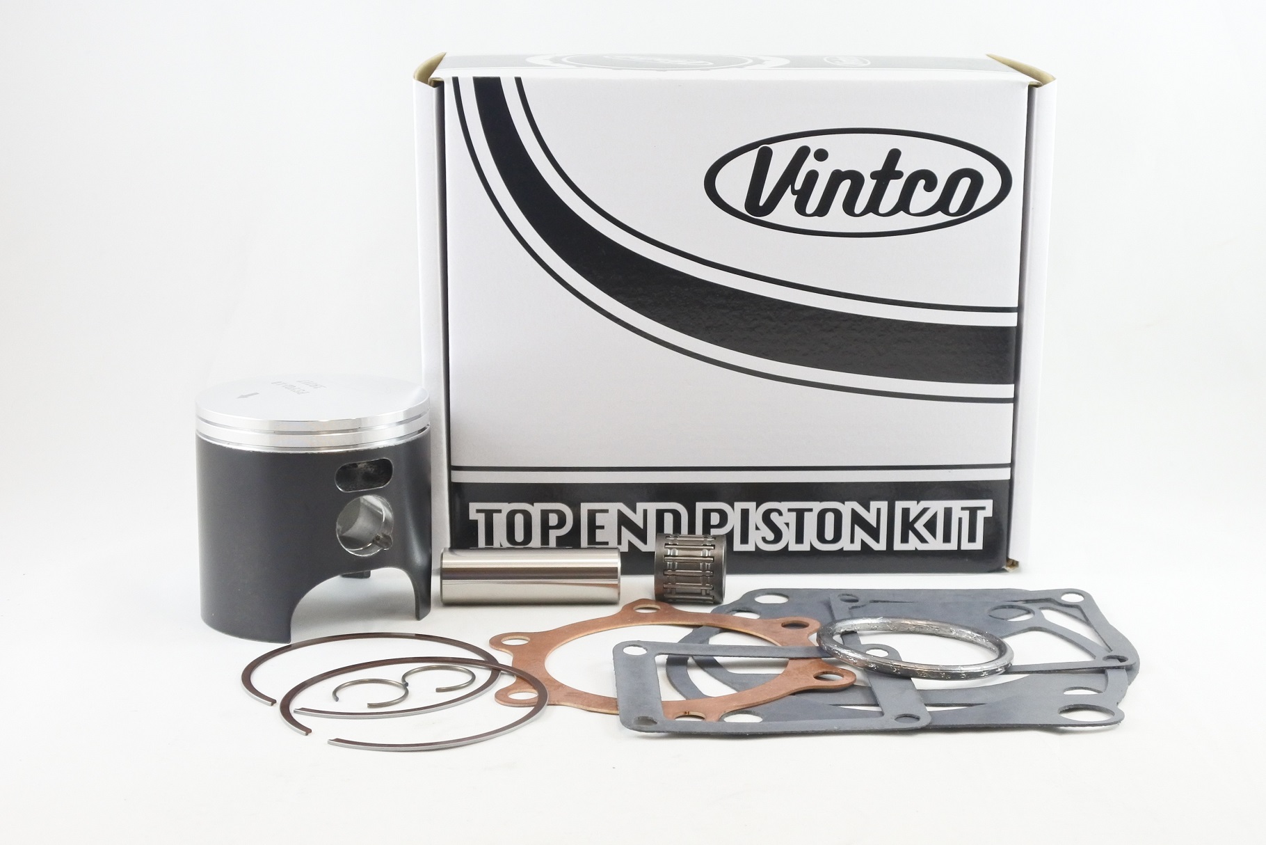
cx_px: 633
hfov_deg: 43.6
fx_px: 1583
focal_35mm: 45
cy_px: 422
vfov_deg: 29.9
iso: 720
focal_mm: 16.8
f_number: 4.5
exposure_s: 1/125
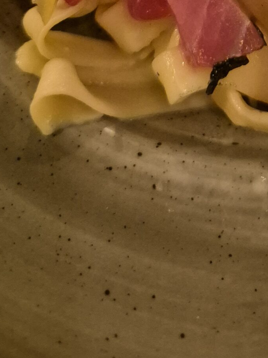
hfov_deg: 21.9
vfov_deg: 24.6
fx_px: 671
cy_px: -145
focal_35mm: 65
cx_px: 255
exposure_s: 1/100
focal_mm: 5.4
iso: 2500
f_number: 1.8
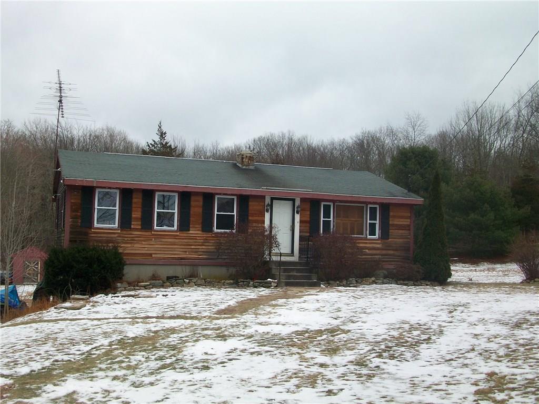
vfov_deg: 34.3
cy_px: 202
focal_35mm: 42
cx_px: 270
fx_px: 654
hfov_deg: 44.8
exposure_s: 1/266
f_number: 3.2
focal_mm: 7.1
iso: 80
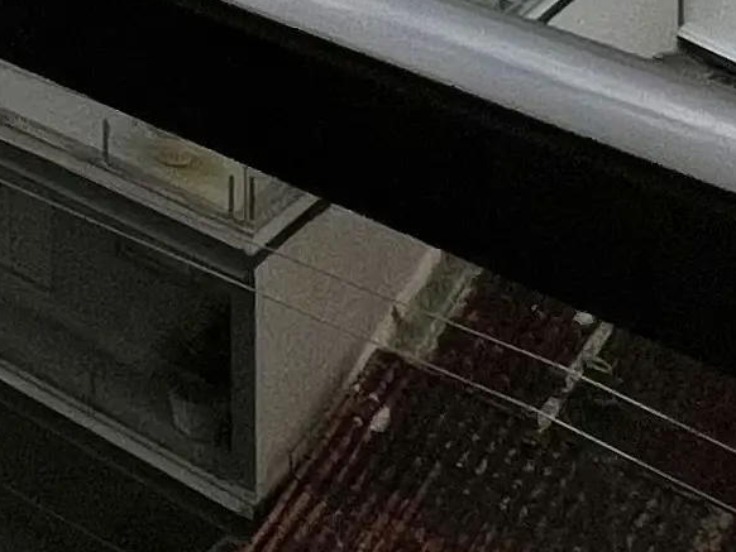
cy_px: -1014
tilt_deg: +1.0
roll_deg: +0.5
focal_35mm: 90
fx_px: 1914
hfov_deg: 16.3
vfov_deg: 11.4
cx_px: -764
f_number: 1.8
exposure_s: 1/4386
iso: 32
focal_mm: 1.57
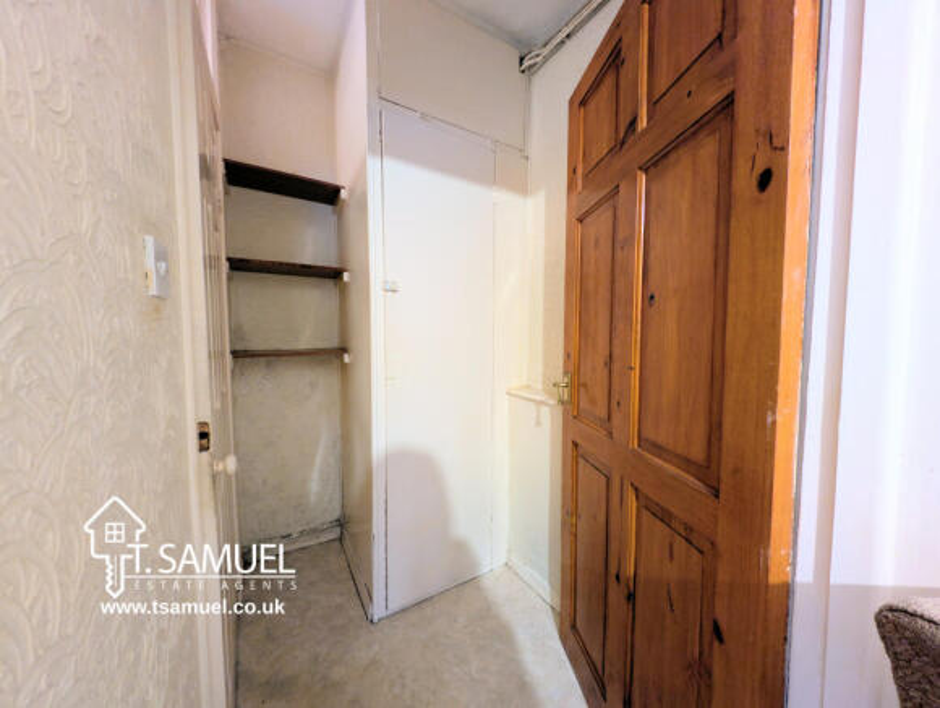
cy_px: 354
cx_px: 470
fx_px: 326
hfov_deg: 110.4
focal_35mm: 12
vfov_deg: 94.7
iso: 261
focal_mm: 2.23
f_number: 1.95
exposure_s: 1/16.7
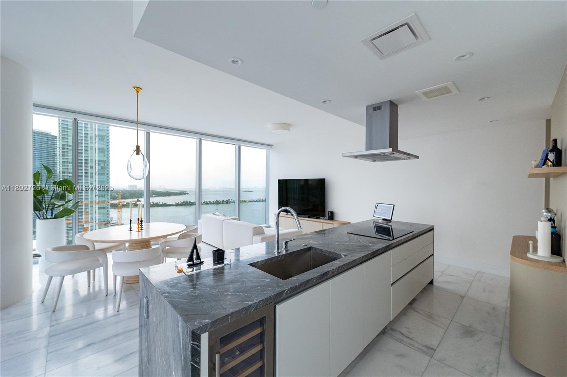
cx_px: 284
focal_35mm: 14
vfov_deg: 81.2
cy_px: 188
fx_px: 220
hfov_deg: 104.3
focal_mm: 14
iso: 2500
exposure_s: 1/160
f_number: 6.3
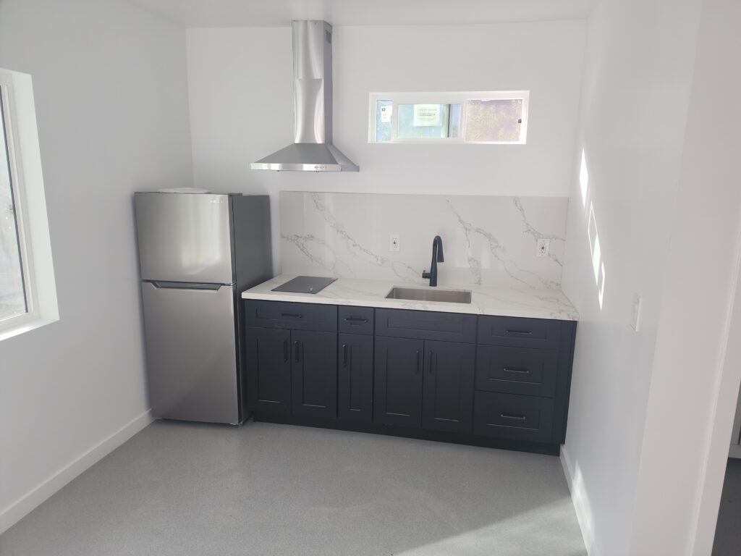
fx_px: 492
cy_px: 278
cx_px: 370
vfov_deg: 58.9
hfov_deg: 73.9
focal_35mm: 23
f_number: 1.8
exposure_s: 1/180
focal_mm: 6.4
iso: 40
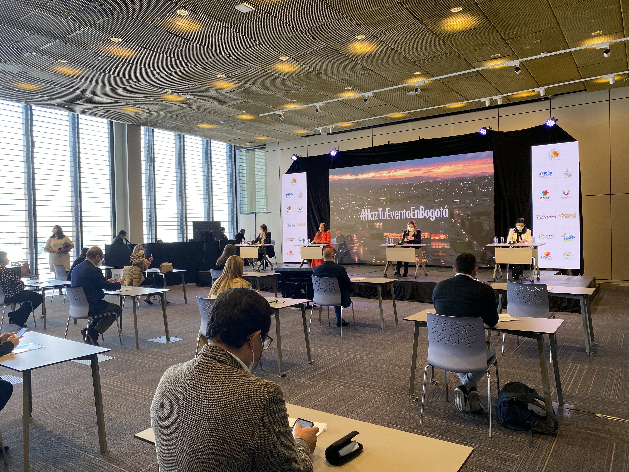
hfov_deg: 67.3
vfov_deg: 53.1
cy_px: 236
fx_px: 472
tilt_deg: -0.8
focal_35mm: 26
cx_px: 314
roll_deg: +1.3
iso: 100
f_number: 1.8
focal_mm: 4.25
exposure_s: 1/120
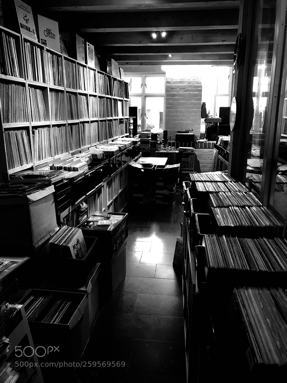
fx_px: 310
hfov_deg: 49.7
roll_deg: +0.0
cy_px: 192
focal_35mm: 28
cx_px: 144
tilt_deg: -13.6
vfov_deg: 63.4
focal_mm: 3.99
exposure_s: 1/17
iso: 50
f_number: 1.8
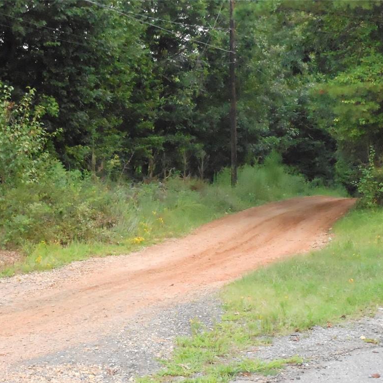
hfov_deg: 19.7
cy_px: 193
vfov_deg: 19.7
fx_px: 1102
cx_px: 184
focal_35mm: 88
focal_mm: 13.2
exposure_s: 1/60
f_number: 5.2
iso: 1250
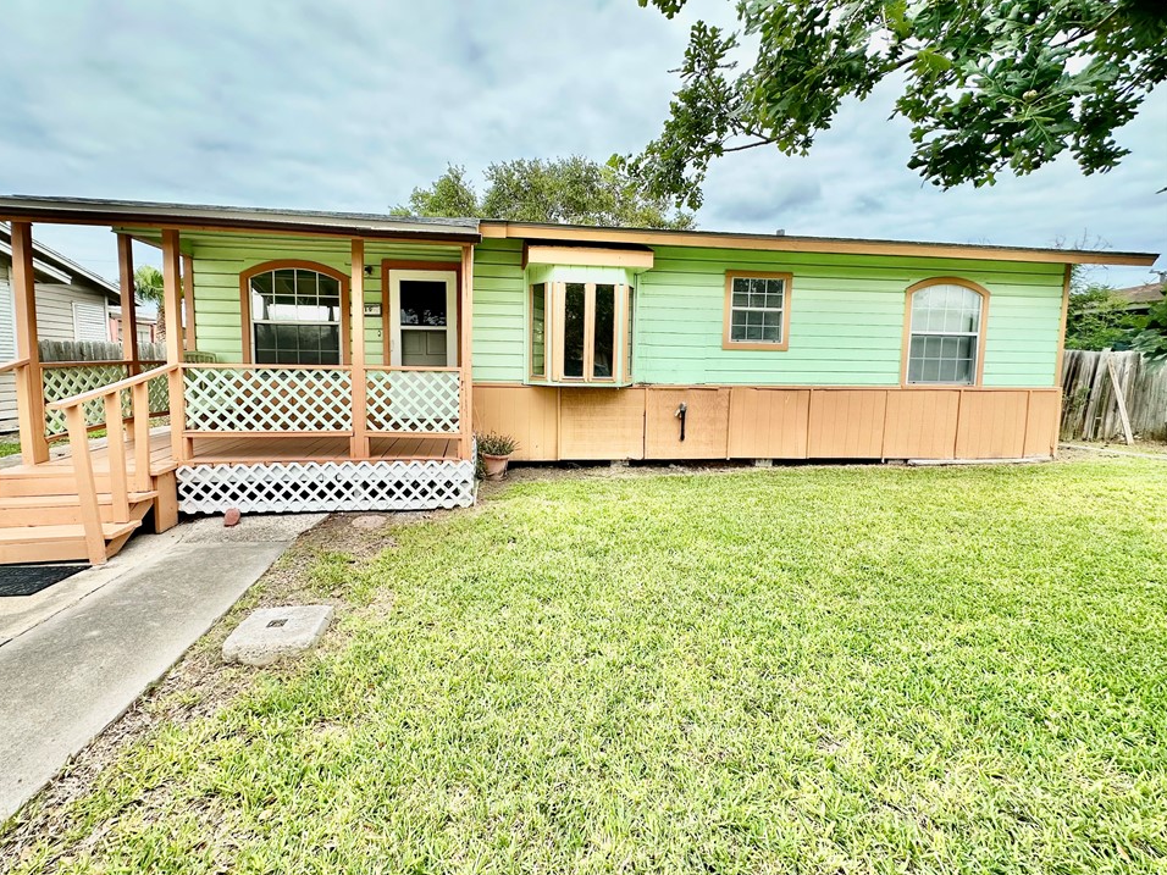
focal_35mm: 15
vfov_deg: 81.7
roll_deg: -1.2
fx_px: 506
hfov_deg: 98.0
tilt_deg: -4.5
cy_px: 410
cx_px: 547
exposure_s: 1/1350
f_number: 2.2
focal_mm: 2.22
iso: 40
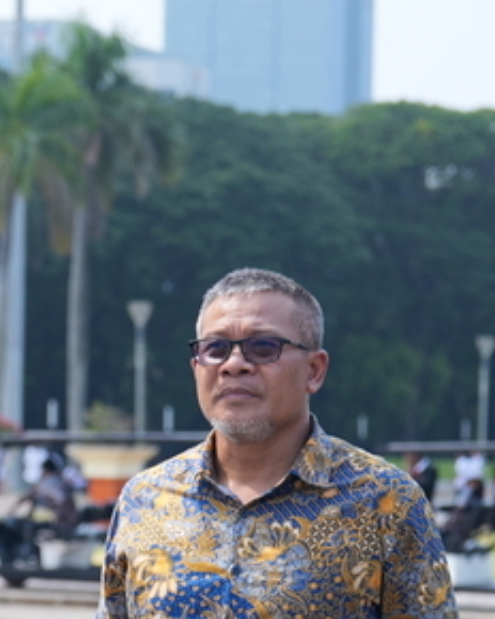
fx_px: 3022
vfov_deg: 11.6
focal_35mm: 165
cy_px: 499
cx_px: 322
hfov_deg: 9.4
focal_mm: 48
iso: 200
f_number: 2.8
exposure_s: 1/100
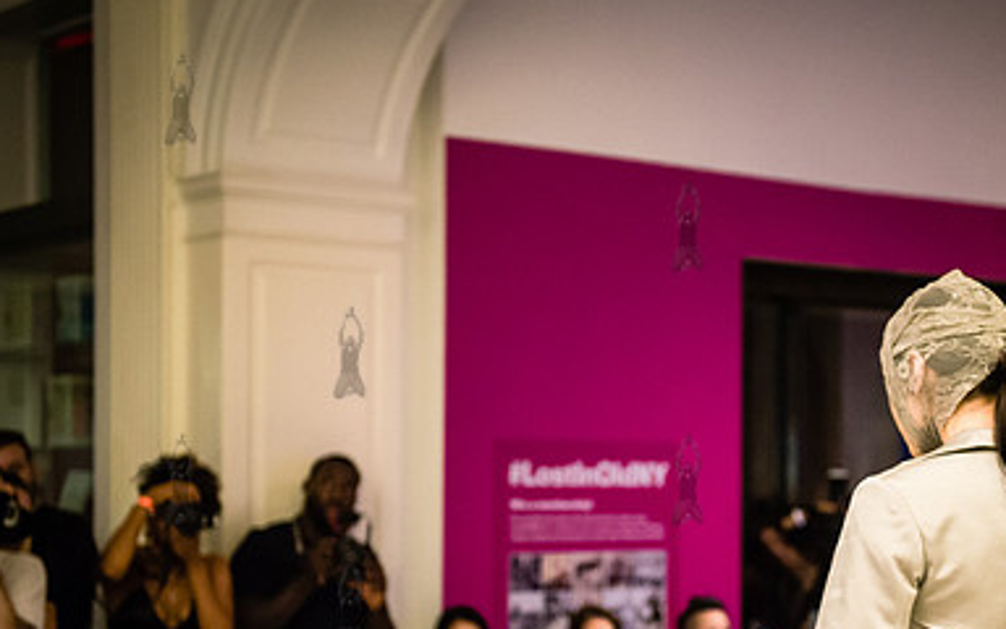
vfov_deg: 16.2
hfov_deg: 25.7
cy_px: 478
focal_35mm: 80
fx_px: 2193
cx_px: 686
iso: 5000
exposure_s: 1/250
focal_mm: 52
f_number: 2.8
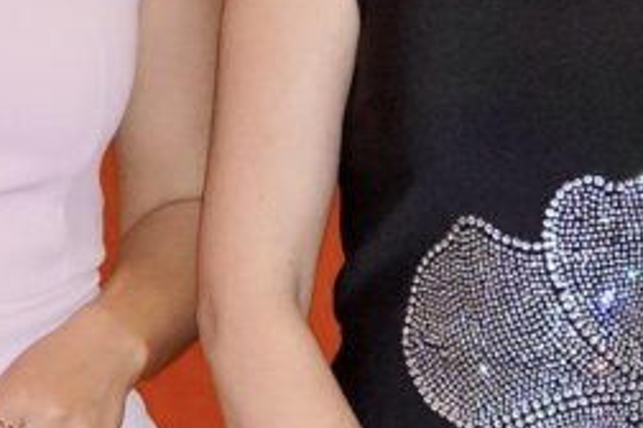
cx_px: 204
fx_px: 3568
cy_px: 69
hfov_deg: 10.3
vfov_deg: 6.9
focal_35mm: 200
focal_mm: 31.1
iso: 3200
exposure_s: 1/160
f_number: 4
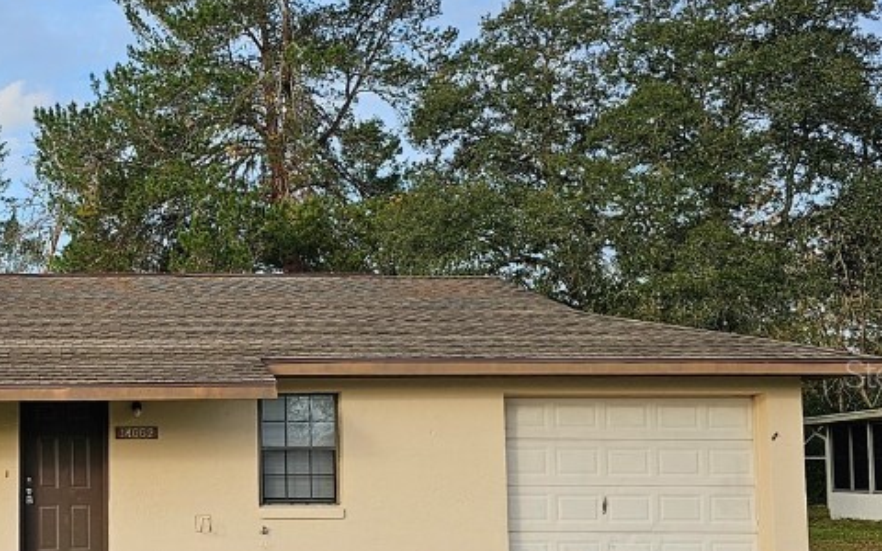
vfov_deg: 24.7
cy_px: 373
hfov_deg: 36.3
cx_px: 77
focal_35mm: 52
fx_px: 1250
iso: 10
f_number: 1.7
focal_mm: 6.3
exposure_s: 1/488
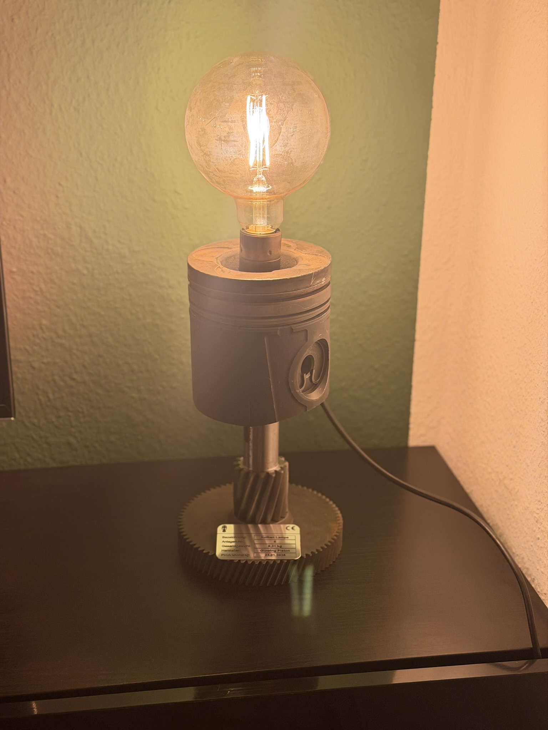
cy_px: 365
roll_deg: -0.9
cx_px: 274
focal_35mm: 48
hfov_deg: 30.3
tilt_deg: -21.3
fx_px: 1013
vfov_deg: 39.7
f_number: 1.78
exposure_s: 1/45
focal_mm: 6.76
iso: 250
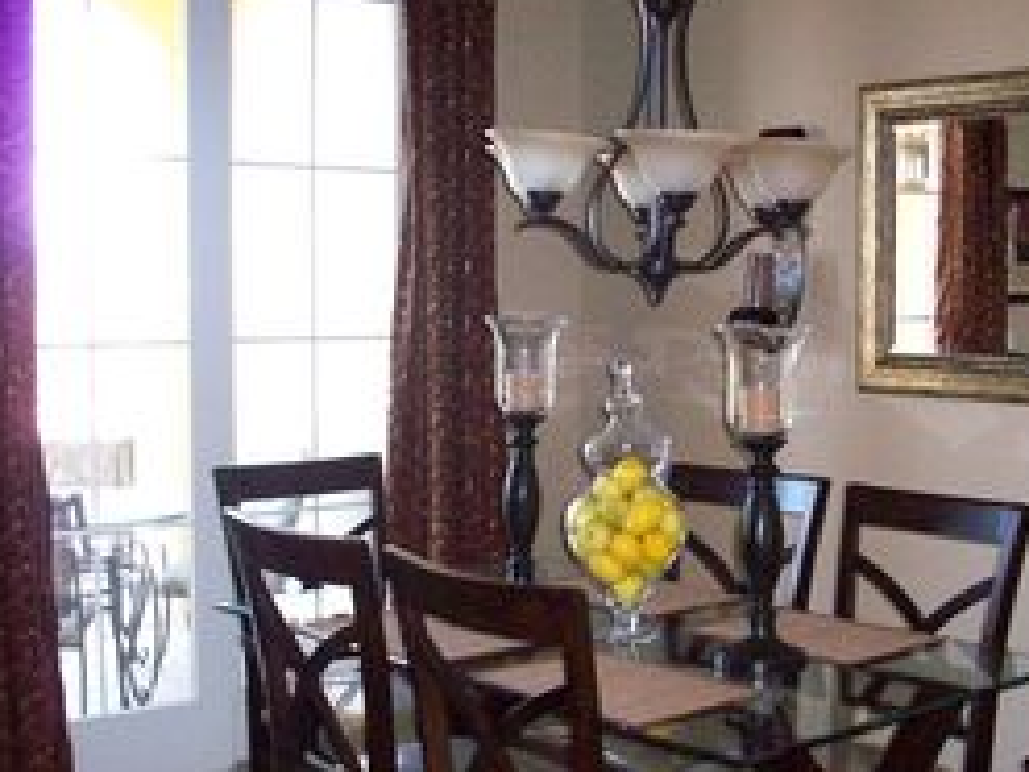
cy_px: 486
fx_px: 1635
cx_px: 660
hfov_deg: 34.7
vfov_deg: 26.5
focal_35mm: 55
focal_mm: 6.2
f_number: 2.8
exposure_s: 1/64
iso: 400
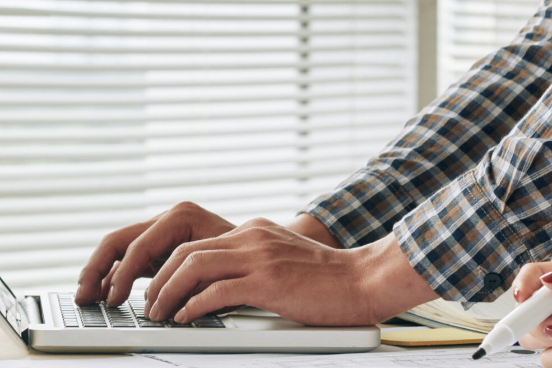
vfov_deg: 6.2
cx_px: 166
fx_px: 3389
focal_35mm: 221
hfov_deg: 9.3
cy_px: 185
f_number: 8
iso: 800
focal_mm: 85
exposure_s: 1/125
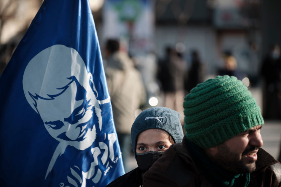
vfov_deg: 8.6
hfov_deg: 12.9
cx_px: 140
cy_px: 94
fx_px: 1241
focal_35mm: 159
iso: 200
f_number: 2.8
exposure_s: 1/1250
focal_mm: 106
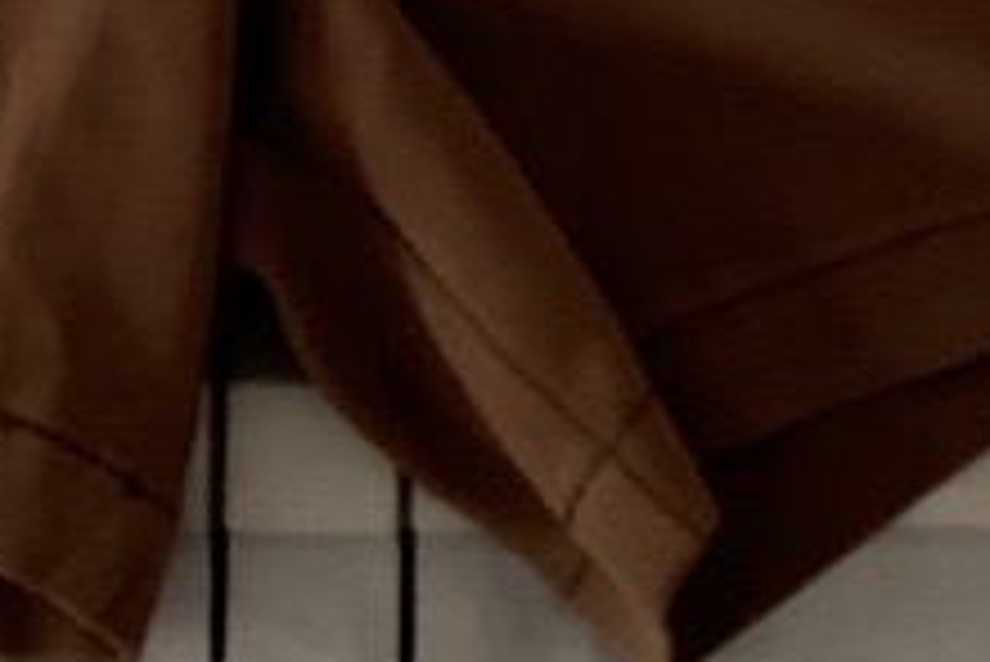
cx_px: 288
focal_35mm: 123
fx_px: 3385
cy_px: -621
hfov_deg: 16.6
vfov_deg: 10.4
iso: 800
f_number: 1.8
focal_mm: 4.25
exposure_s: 1/28
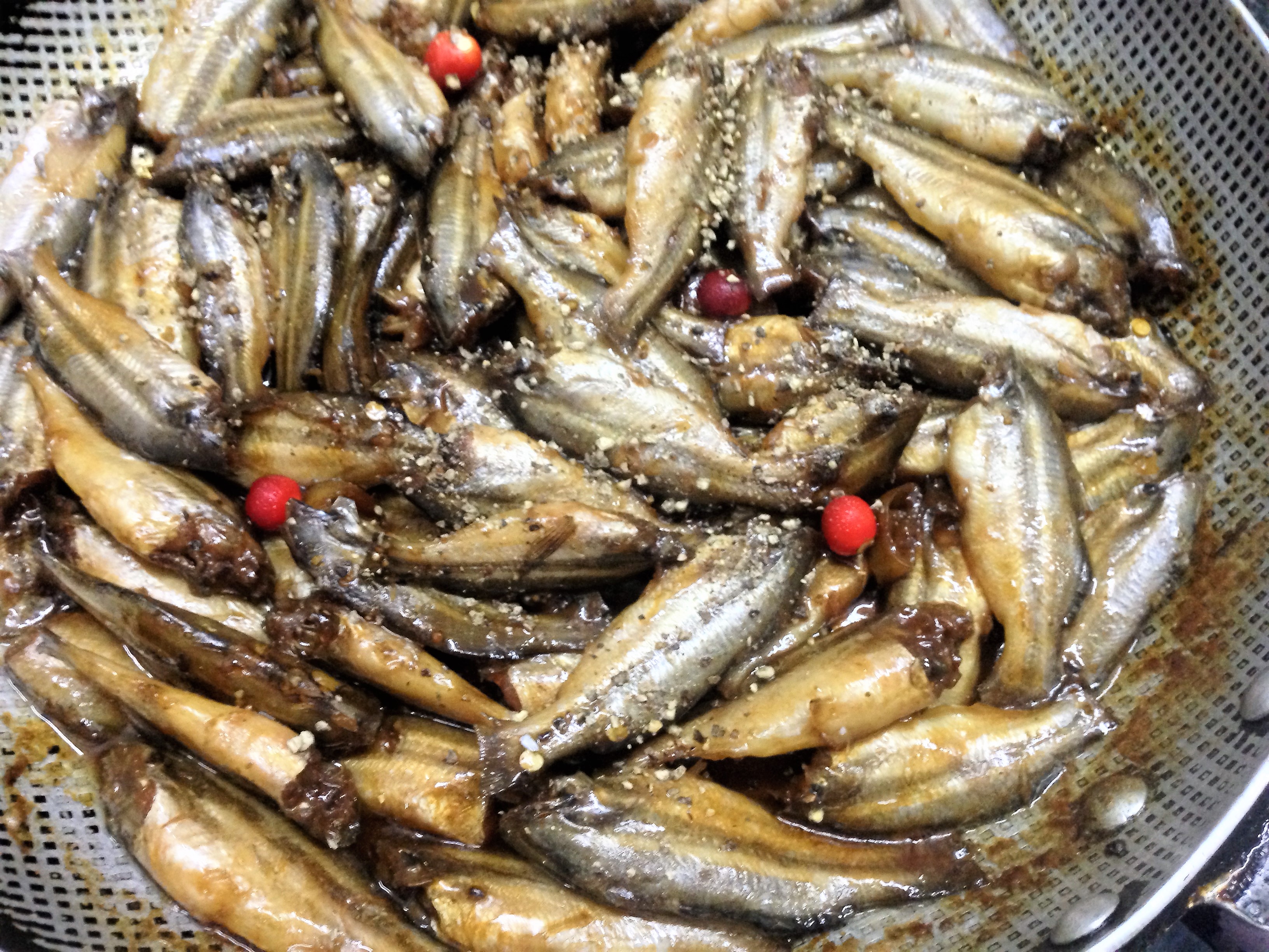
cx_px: 634
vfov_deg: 42.9
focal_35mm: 33
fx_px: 1210
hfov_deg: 55.4
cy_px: 476
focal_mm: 4.12
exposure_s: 1/15
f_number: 2.4
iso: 320
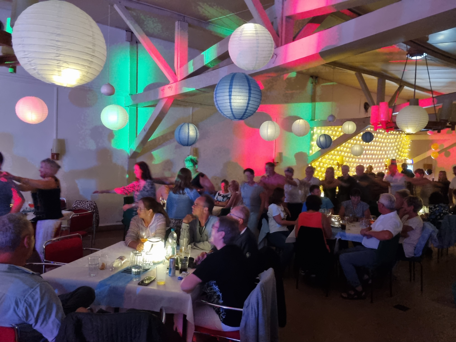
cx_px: 228
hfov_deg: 67.3
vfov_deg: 53.1
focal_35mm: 26
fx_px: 343
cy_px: 171
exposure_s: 1/25
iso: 1600
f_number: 1.8
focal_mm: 5.4
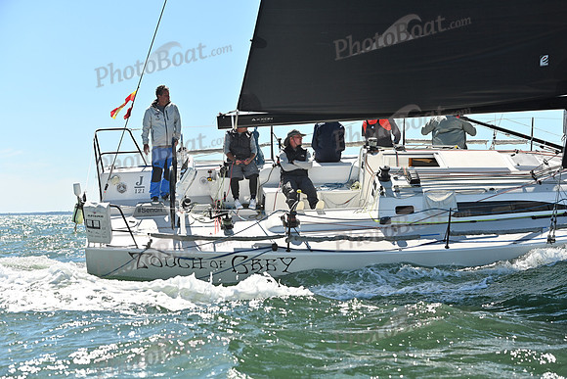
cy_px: 190
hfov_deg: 28.8
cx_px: 284
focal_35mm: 70
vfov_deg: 19.5
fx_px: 1103
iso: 320
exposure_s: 1/1600
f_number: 6.3
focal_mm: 70
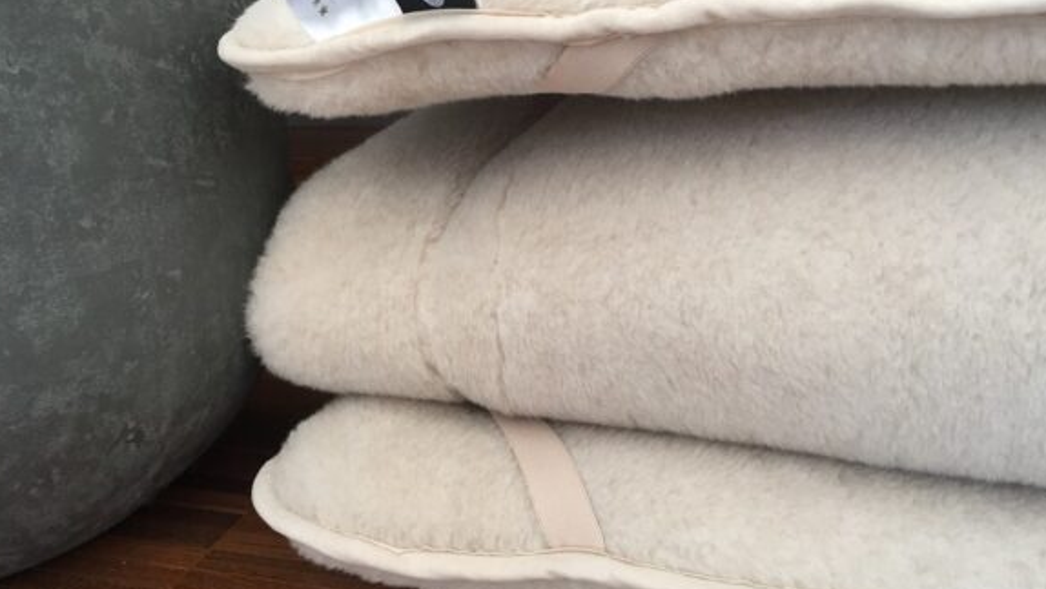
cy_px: 253
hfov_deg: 59.5
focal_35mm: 33
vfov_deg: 35.6
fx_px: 915
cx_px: 527
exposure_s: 1/33
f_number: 2.2
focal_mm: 4.15
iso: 50
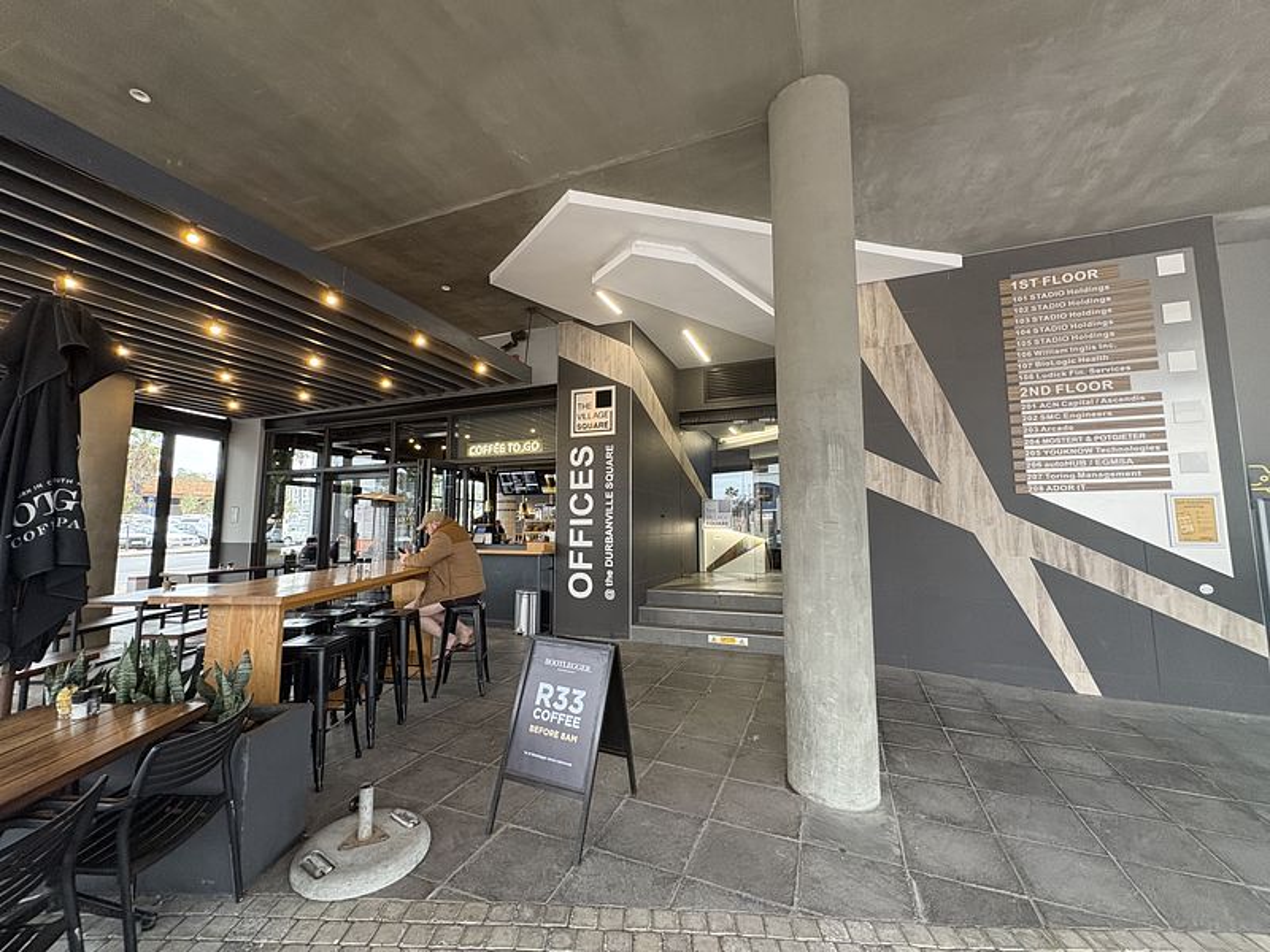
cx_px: 635
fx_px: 514
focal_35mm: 14
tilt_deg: +6.3
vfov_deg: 85.7
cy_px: 476
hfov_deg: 102.1
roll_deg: +0.4
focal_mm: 2.22
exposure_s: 1/60
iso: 320
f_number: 2.2
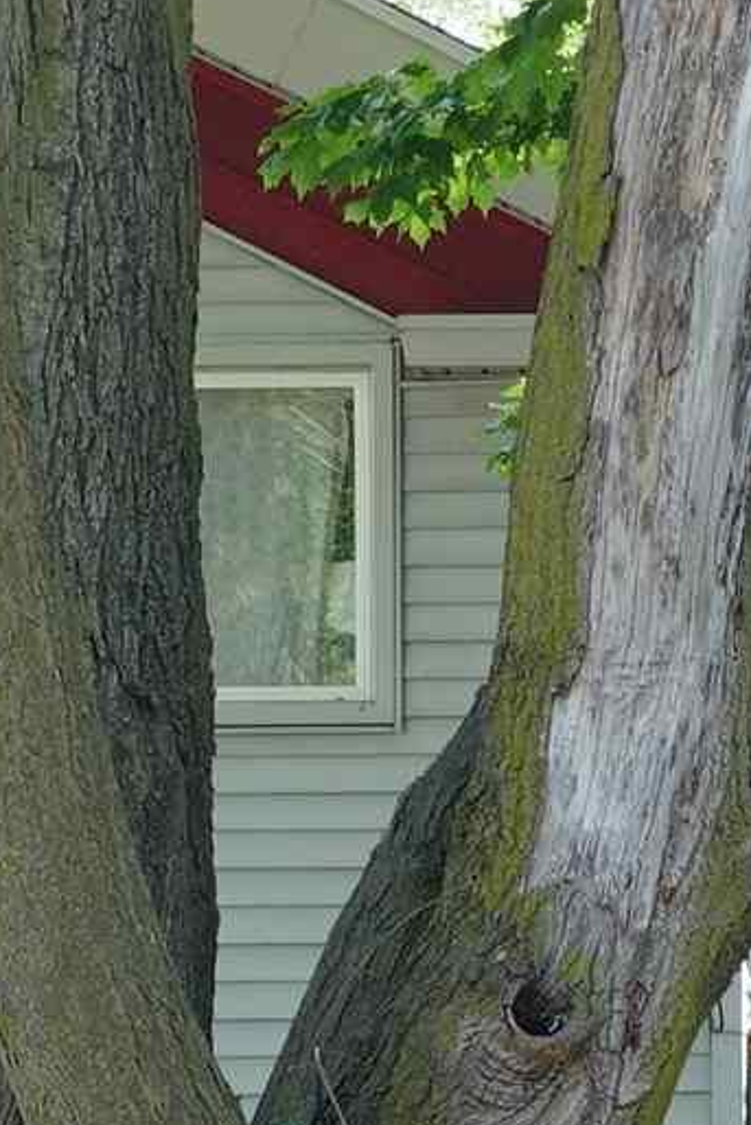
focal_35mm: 209
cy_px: 1366
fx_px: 6535
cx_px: 1270
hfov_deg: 6.5
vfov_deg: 9.7
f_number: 5
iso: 125
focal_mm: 13.4
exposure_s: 1/80
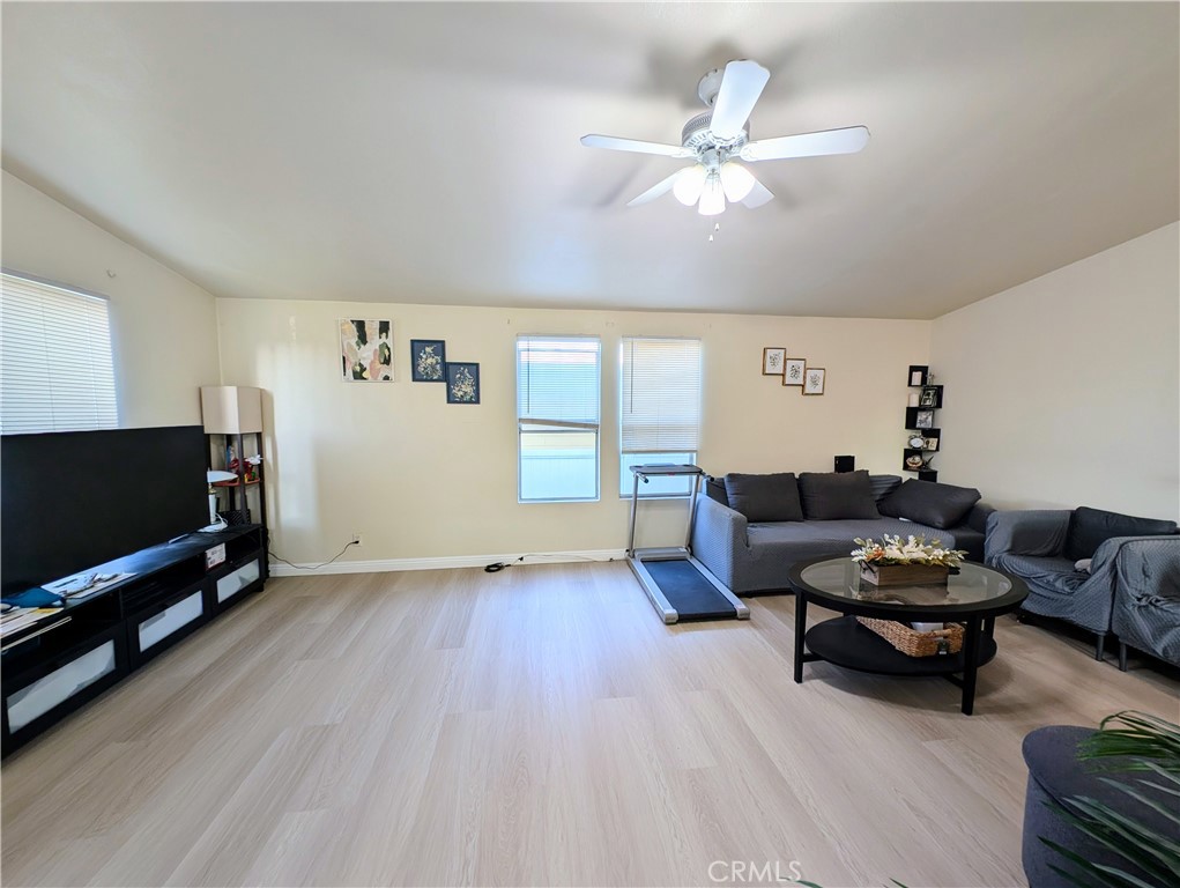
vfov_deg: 94.6
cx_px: 590
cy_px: 444
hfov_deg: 110.5
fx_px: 409
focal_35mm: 12
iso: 47
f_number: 1.95
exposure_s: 1/60
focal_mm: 2.23
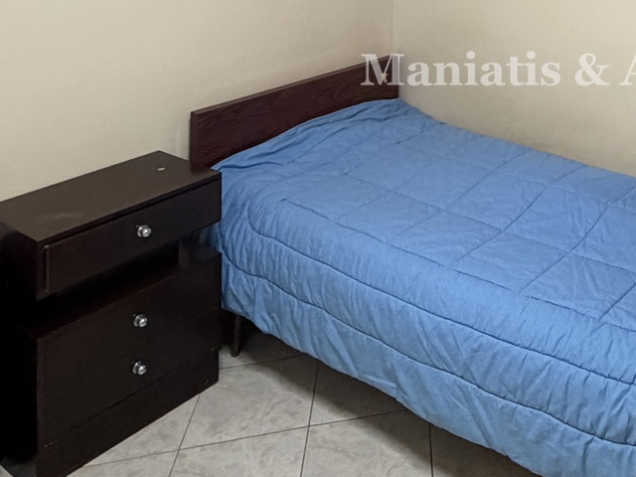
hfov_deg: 40.3
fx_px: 772
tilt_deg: +0.1
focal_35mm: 42
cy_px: -145
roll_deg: -0.3
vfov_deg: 28.2
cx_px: 608
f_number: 2.2
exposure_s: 1/50
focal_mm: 2.22
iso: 320
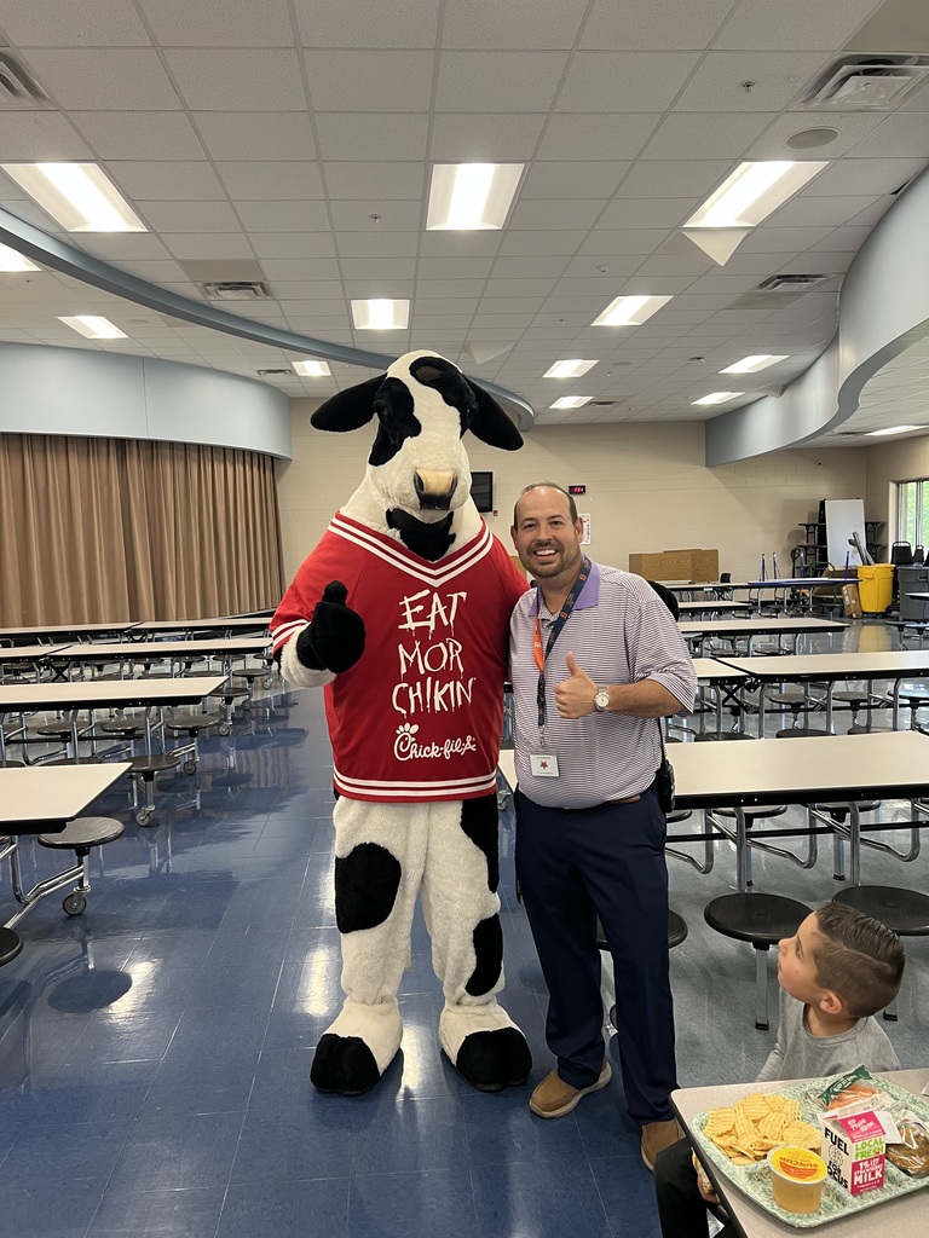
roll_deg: +2.0
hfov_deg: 53.1
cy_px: 619
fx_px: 930
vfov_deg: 67.3
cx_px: 464
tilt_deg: -6.1
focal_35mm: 26
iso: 80
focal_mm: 5.7
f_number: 1.5
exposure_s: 1/60
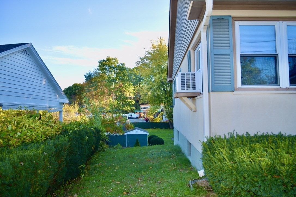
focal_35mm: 27
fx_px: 222
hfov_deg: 67.4
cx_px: 148
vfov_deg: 47.9
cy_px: 98
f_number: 4
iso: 100
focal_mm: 18
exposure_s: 1/200
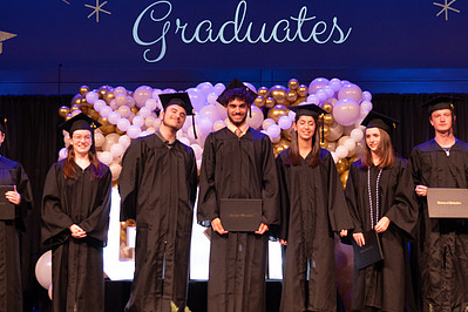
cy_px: 139
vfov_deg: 21.2
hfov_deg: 31.4
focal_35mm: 64
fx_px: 832
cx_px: 235
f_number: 4
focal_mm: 44
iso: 1600
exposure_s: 1/200
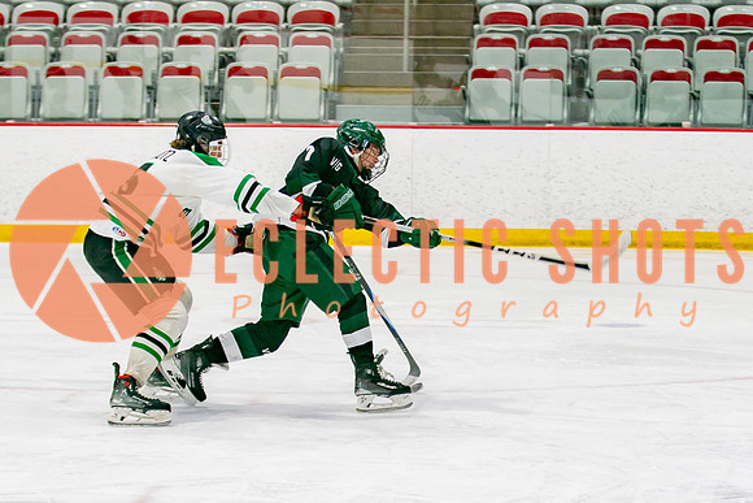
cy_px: 276
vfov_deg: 8.9
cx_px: 415
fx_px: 3230
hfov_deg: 13.3
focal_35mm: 154
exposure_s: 1/640
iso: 640
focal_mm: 70
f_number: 3.2
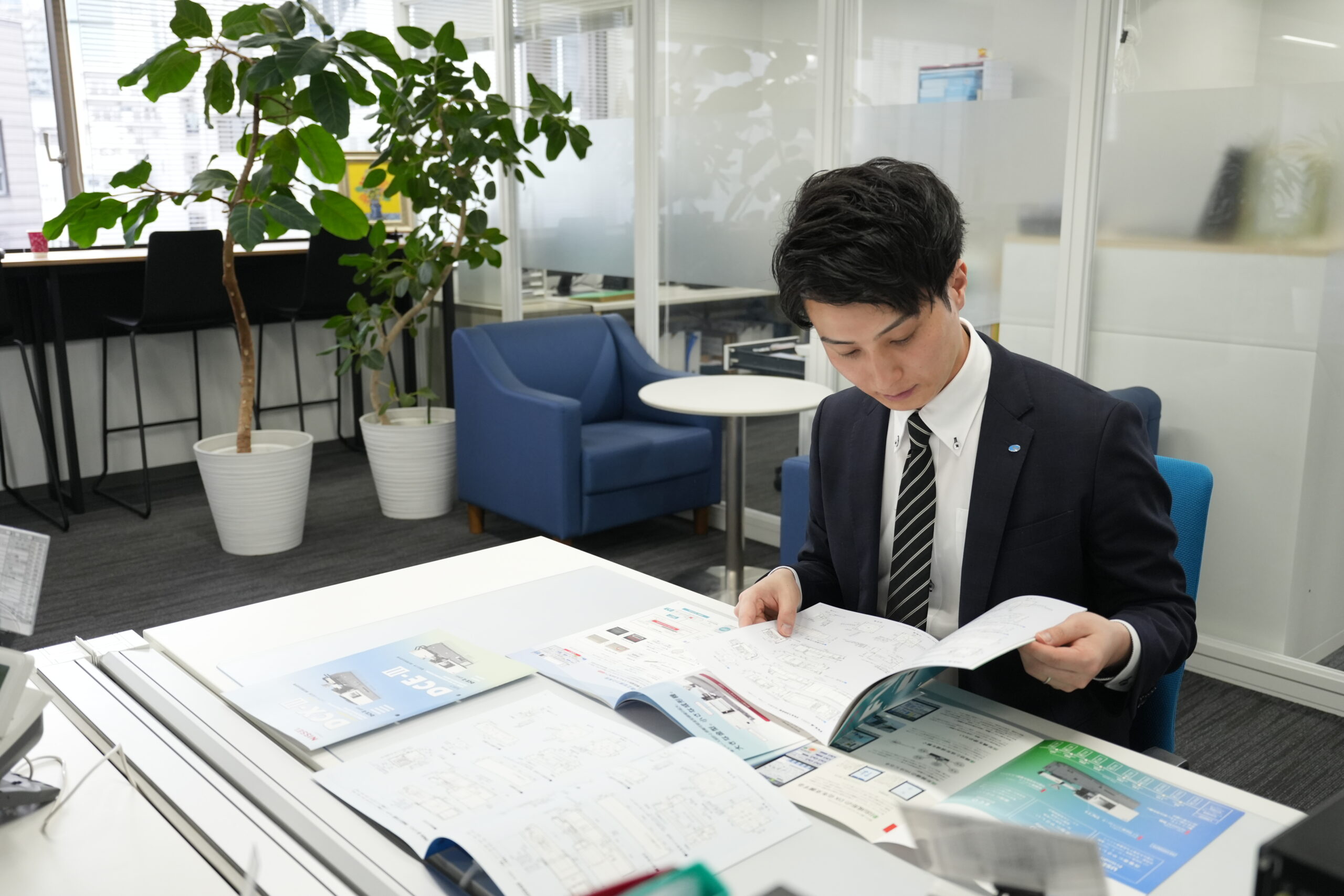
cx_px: 672
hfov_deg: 58.0
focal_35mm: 32
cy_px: 448
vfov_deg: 40.5
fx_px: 1213
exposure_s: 1/250
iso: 1600
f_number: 4
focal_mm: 32.5
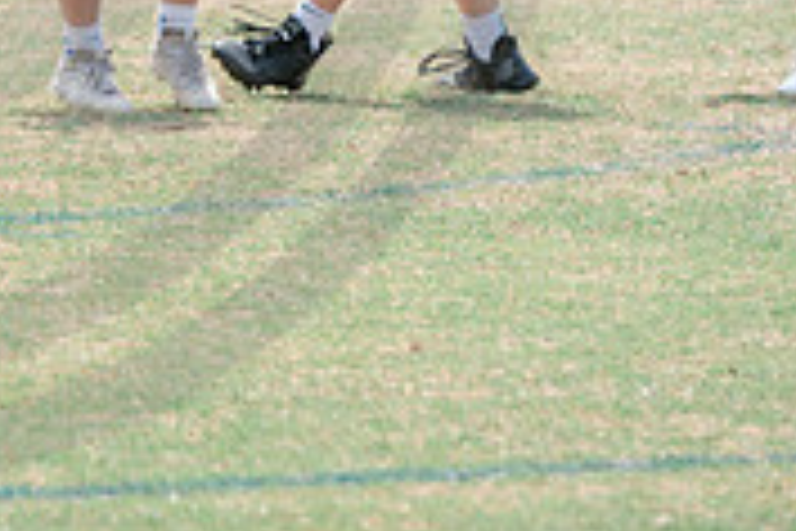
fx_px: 14106
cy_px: -304
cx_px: -198
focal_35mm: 638
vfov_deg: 2.2
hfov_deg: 3.2
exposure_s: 1/1600
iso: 400
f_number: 5
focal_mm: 195
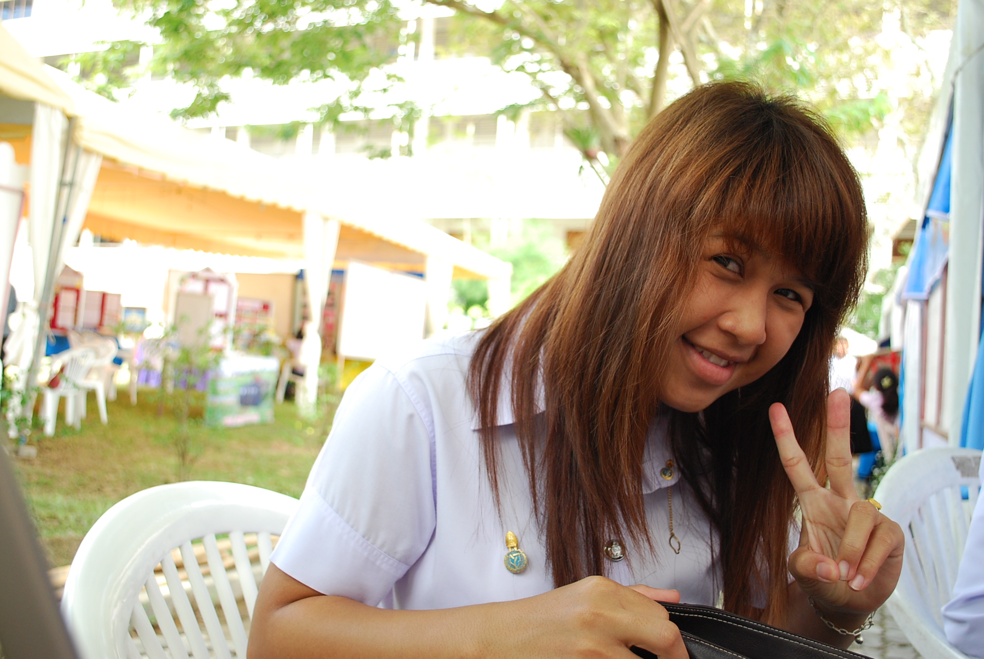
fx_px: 985
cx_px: 492
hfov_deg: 53.1
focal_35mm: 36
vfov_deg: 37.0
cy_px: 330
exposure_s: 1/160
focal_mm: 24
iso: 400
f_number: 4.2
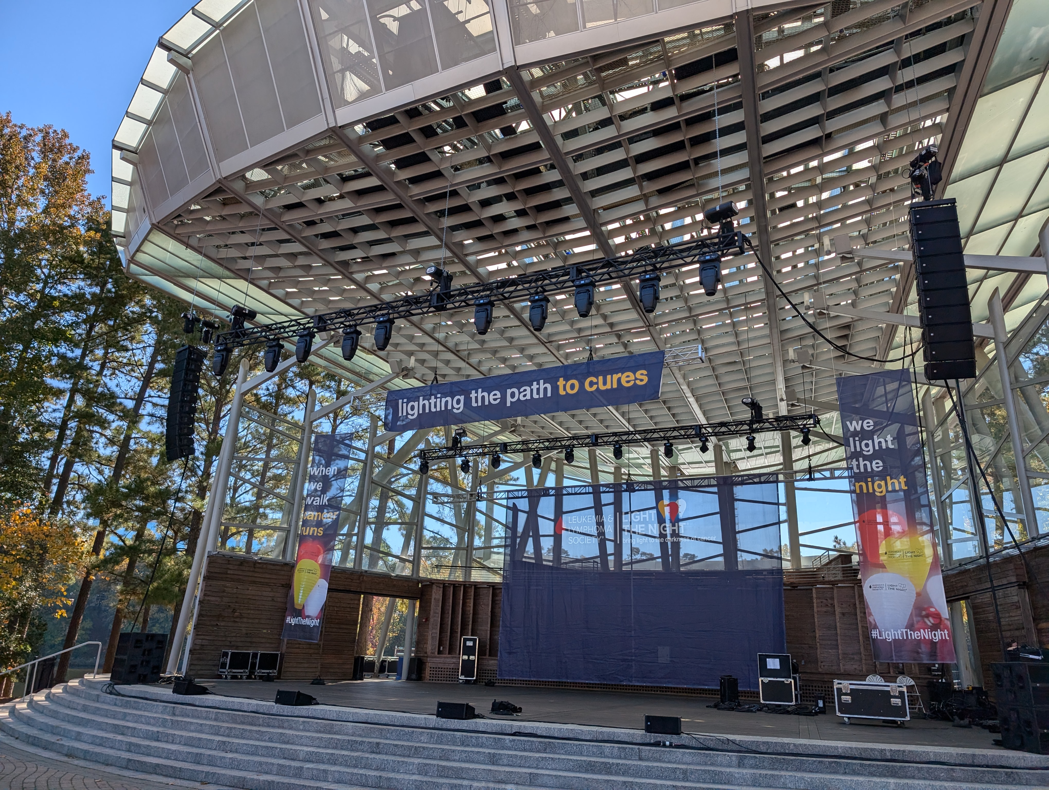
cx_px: 524
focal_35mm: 24
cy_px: 395
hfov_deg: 71.5
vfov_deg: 56.9
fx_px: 728
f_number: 1.68
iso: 19
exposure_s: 1/854
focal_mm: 6.9
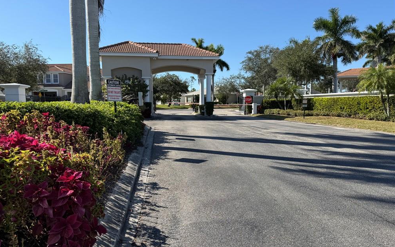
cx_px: 194
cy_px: 129
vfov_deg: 47.6
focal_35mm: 26
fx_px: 280
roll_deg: +0.1
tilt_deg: -5.6
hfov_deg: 70.4
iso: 80
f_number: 1.78
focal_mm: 6.76
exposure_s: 1/3279
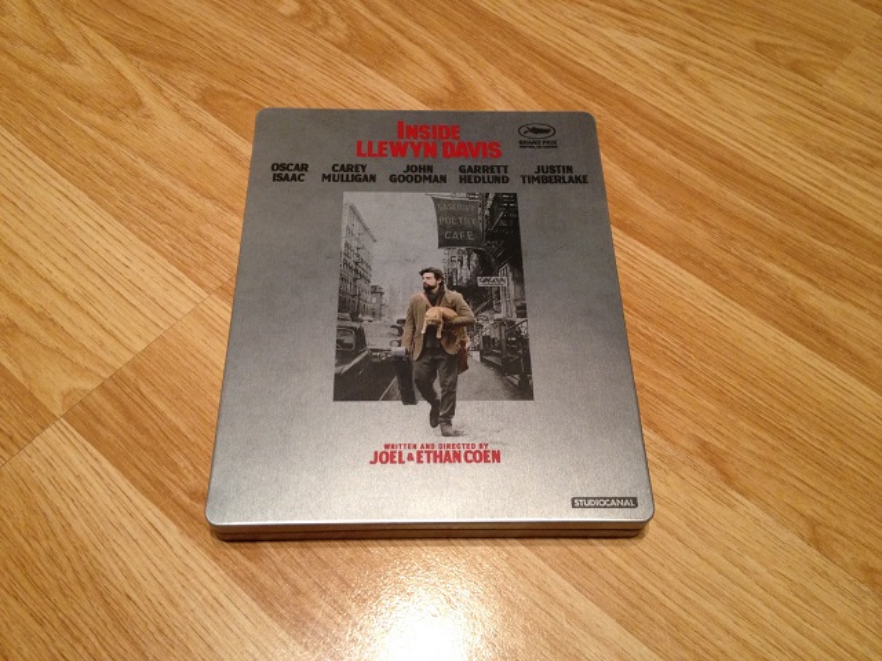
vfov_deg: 40.7
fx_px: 892
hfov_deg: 52.6
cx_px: 441
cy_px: 330
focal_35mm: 35
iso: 160
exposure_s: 1/20
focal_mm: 4.28
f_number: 2.4
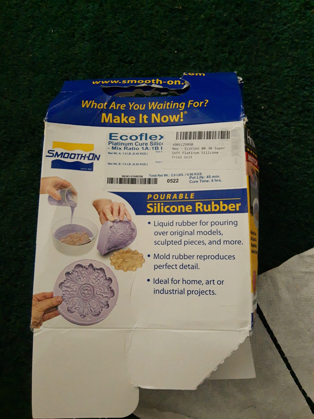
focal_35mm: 26
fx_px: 314
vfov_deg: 67.3
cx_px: 157
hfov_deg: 53.1
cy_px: 210
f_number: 1.8
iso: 724
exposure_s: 1/20
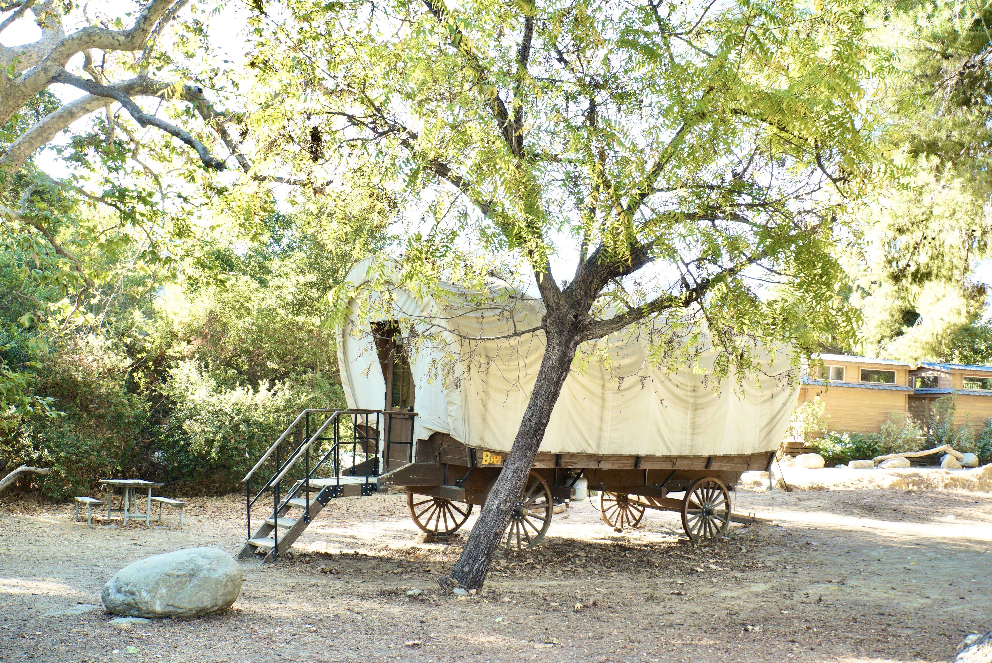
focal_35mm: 35
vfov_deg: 37.9
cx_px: 496
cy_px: 332
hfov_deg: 54.4
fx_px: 965
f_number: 9
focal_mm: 35
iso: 1600
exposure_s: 1/125
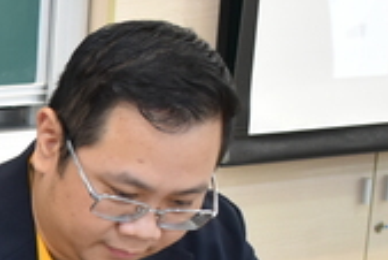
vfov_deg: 9.1
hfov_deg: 12.4
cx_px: -340
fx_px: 1607
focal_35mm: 149
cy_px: 342
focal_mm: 24
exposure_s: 1/30
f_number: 4
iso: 720
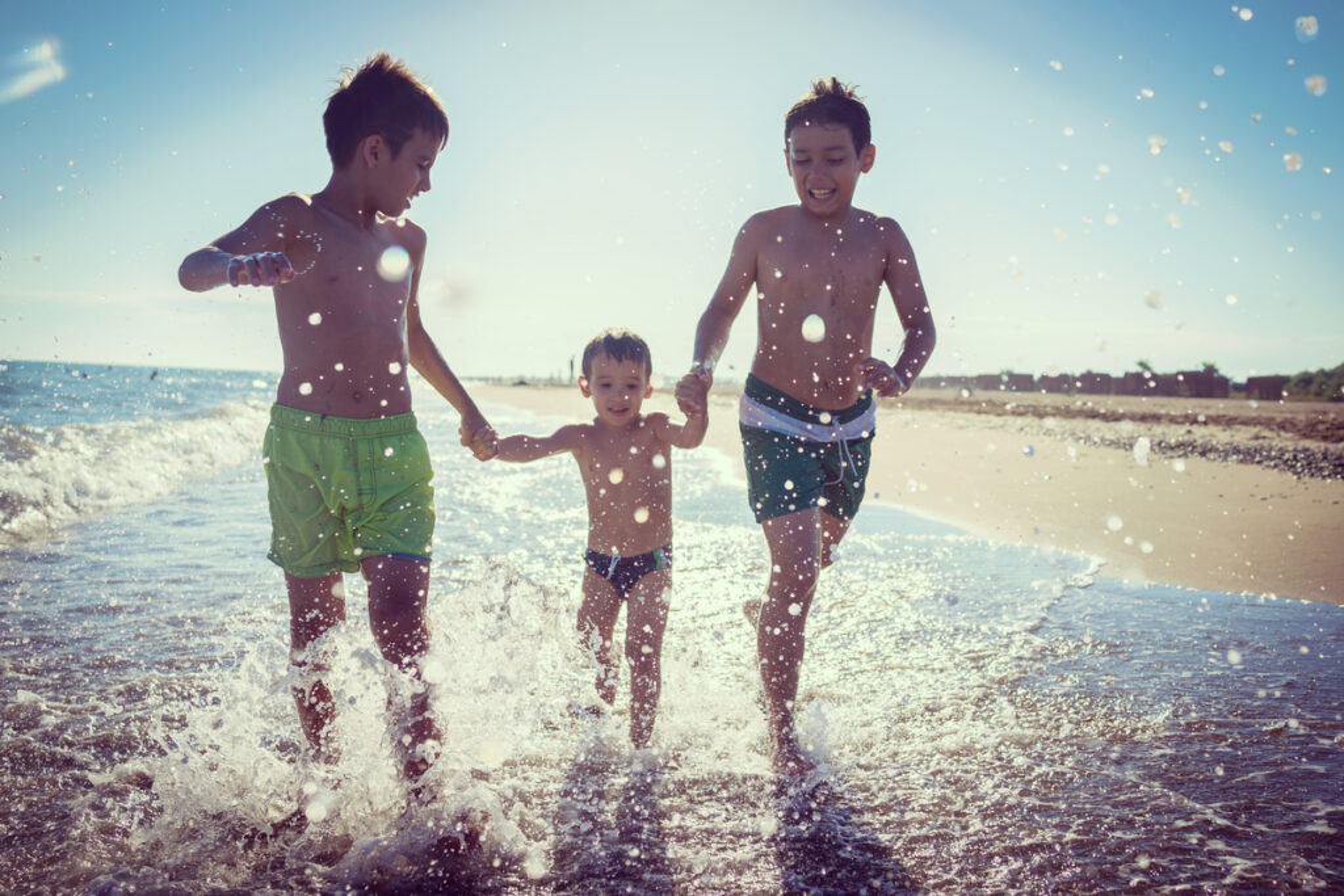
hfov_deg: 54.4
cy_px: 448
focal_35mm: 35
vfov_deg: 37.9
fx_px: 1307
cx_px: 672
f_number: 4
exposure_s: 1/2000
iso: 50
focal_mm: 35
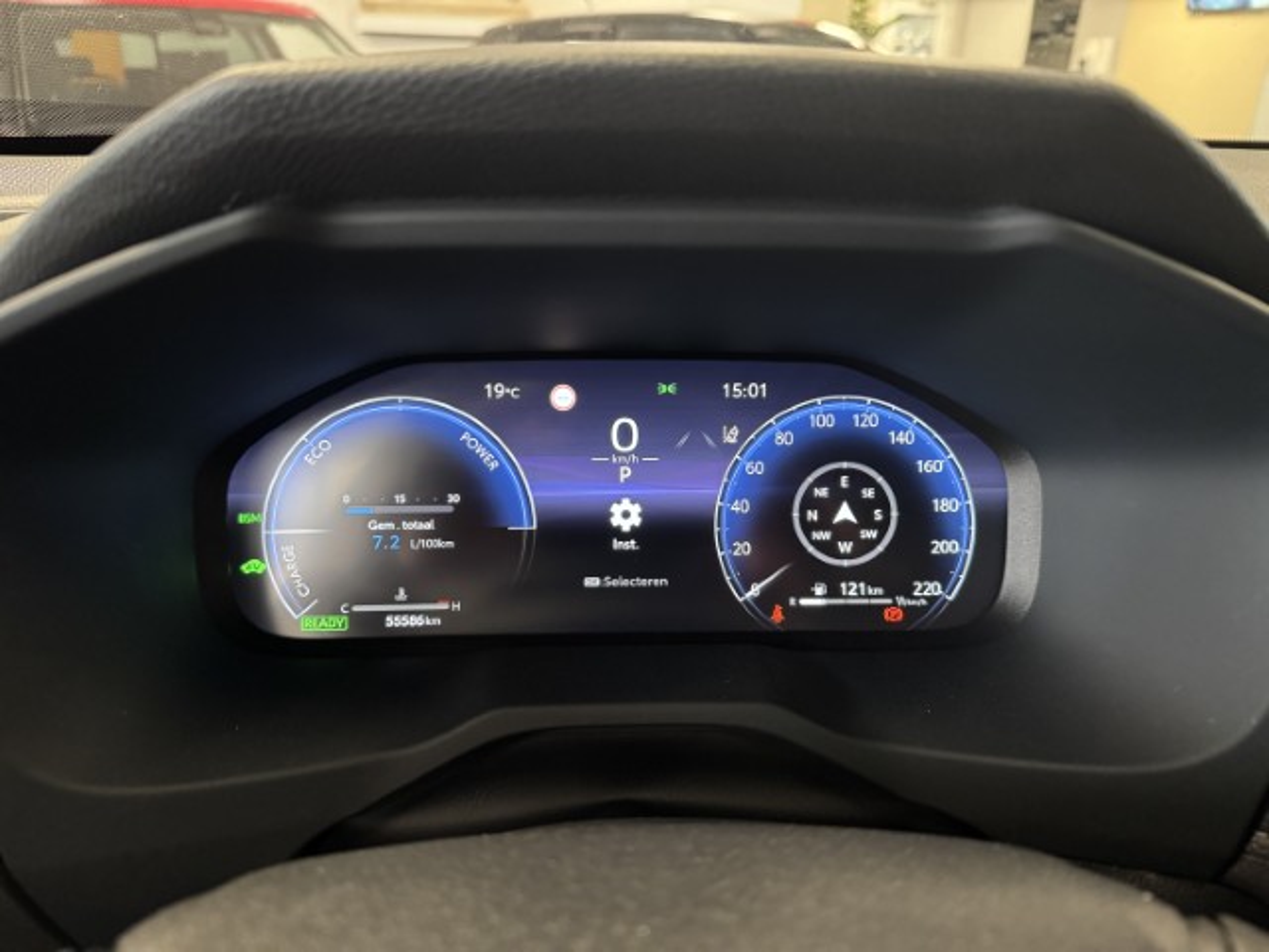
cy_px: 476
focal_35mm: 24
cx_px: 634
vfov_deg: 56.8
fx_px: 880
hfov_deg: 71.6
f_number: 1.78
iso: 800
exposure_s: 1/38
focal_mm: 6.76
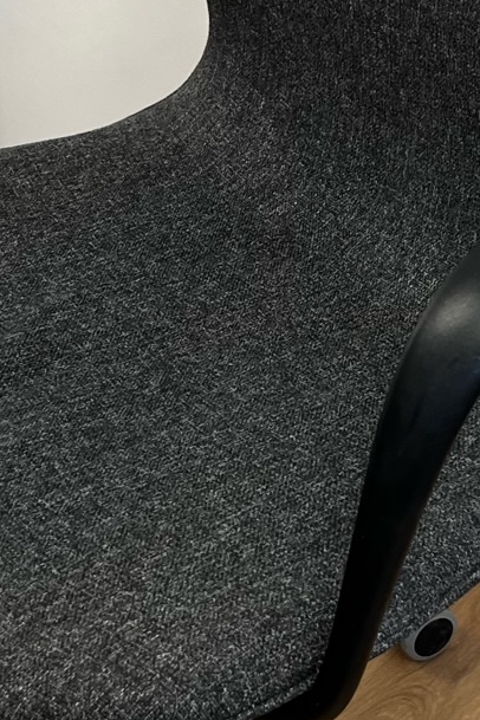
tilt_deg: -36.5
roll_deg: +3.3
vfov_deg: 22.3
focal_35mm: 91
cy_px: 289
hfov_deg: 15.0
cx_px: 311
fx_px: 1820
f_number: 1.6
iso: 125
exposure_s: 1/100
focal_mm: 5.1
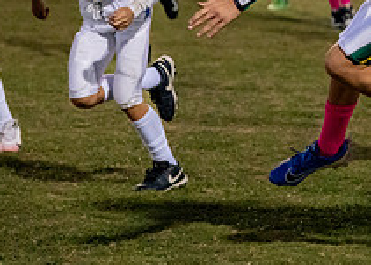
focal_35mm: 258
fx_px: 2720
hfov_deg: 7.8
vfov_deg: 5.6
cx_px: 403
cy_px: 9
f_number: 2.8
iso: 4000
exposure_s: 1/1000
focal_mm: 70
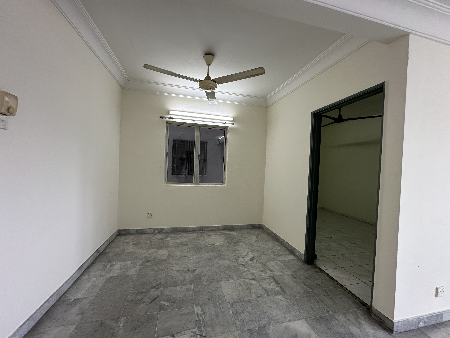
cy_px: 169
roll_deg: -3.6
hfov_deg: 102.1
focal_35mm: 14
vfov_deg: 85.7
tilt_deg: -1.0
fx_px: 182
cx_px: 225
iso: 160
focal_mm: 2.22
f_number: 2.2
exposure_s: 1/100
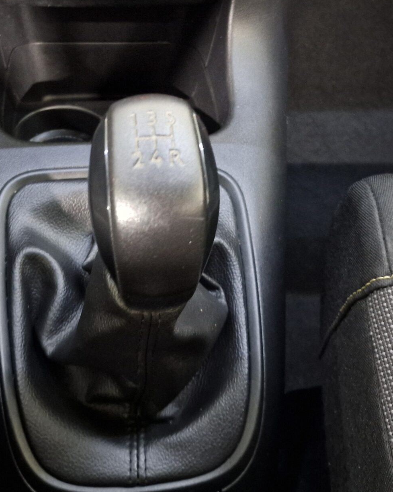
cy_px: 120
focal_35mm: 47
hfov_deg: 31.9
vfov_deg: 38.5
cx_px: 139
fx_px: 684
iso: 500
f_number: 1.8
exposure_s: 1/10
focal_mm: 6.4
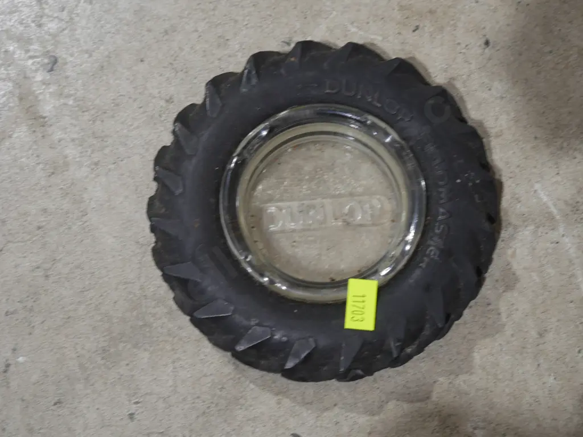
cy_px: 218
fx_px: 943
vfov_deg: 26.1
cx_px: 292
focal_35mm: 56
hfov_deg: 34.3
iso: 500
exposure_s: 1/60
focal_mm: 28
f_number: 5.3
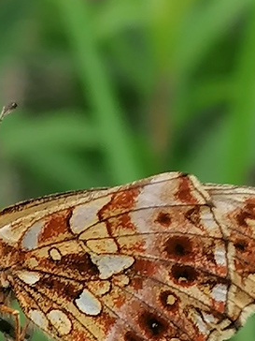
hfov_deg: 6.2
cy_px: 202
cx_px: 82
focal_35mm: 239
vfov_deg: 8.3
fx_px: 2347
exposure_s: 1/139
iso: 50
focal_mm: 4.75
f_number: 1.8
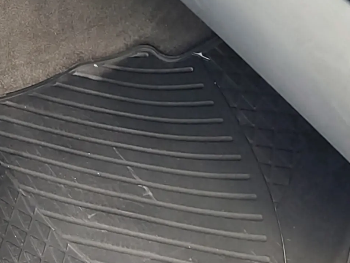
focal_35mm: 92
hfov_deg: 18.1
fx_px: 930
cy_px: -182
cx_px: -223
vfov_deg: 14.5
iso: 100
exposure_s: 1/462
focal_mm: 5.56
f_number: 1.8
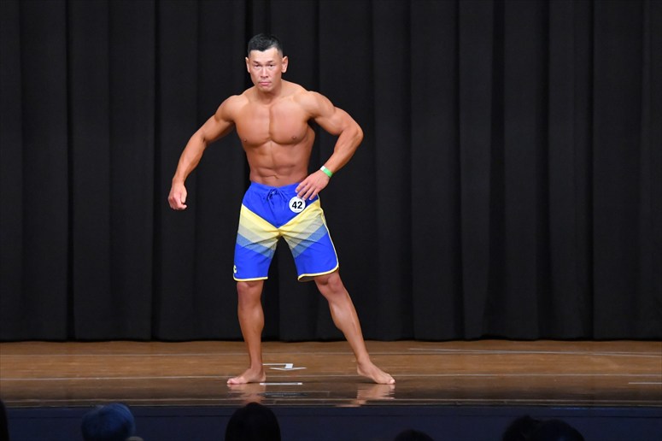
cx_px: 331
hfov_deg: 9.5
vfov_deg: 6.3
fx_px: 3988
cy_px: 220
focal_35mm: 217
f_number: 5.6
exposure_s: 1/400
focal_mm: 145
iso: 8000
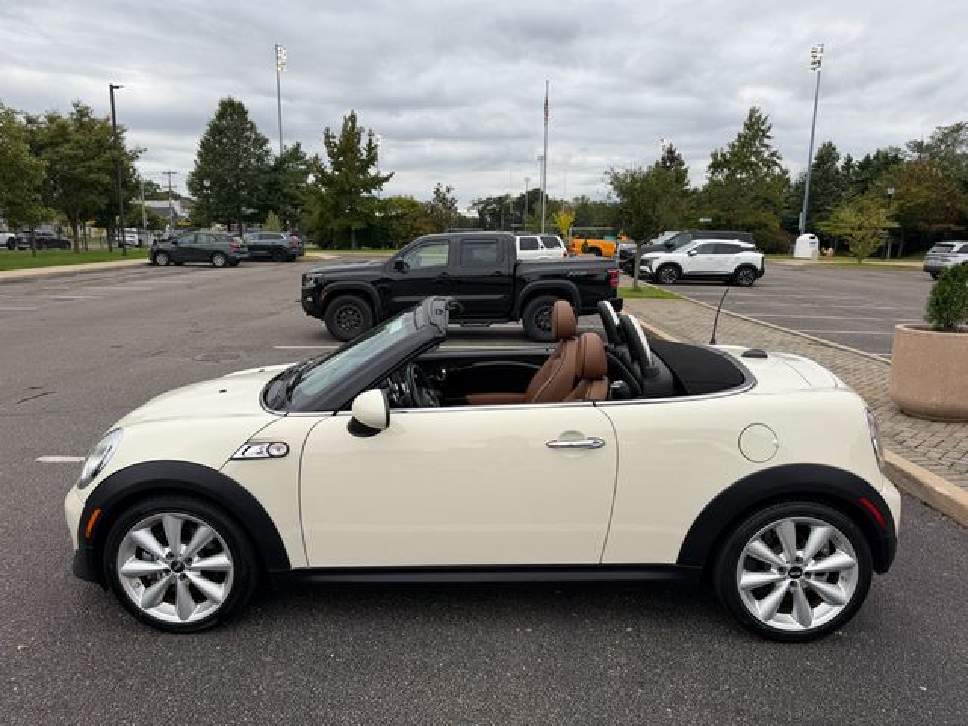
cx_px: 484
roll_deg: -0.9
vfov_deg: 56.8
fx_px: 671
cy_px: 363
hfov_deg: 71.6
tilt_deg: -10.6
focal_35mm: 24
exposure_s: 1/510
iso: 80
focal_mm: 6.76
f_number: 1.78
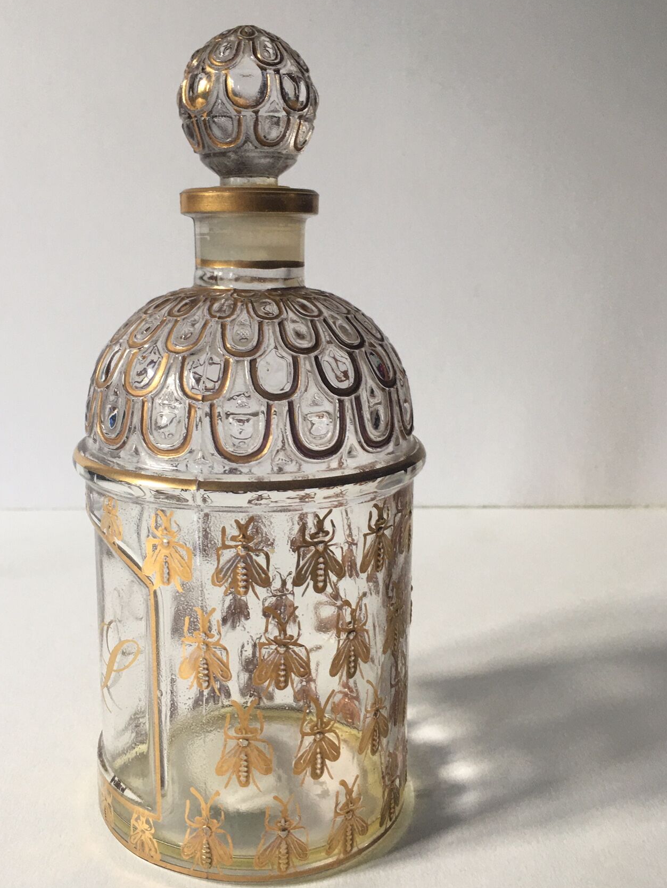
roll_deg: -0.4
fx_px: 899
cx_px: 279
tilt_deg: -9.5
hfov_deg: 40.6
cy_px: 443
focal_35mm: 35
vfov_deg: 52.6
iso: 32
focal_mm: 4.15
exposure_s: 1/17
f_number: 2.2
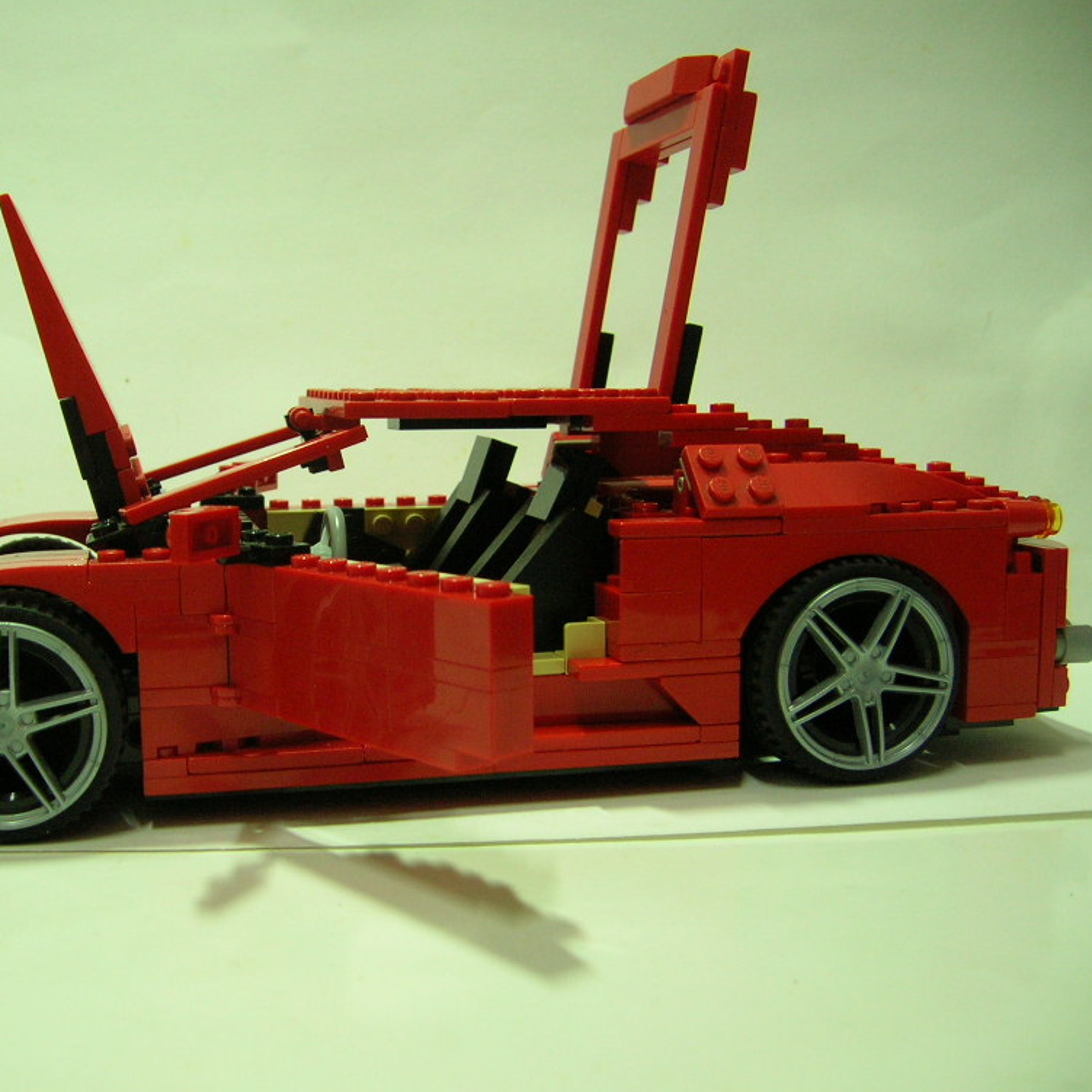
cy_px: 557
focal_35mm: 41
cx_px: 361
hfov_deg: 40.4
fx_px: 1463
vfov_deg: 40.9
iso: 110
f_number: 2.9
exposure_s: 1/4
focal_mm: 5.7
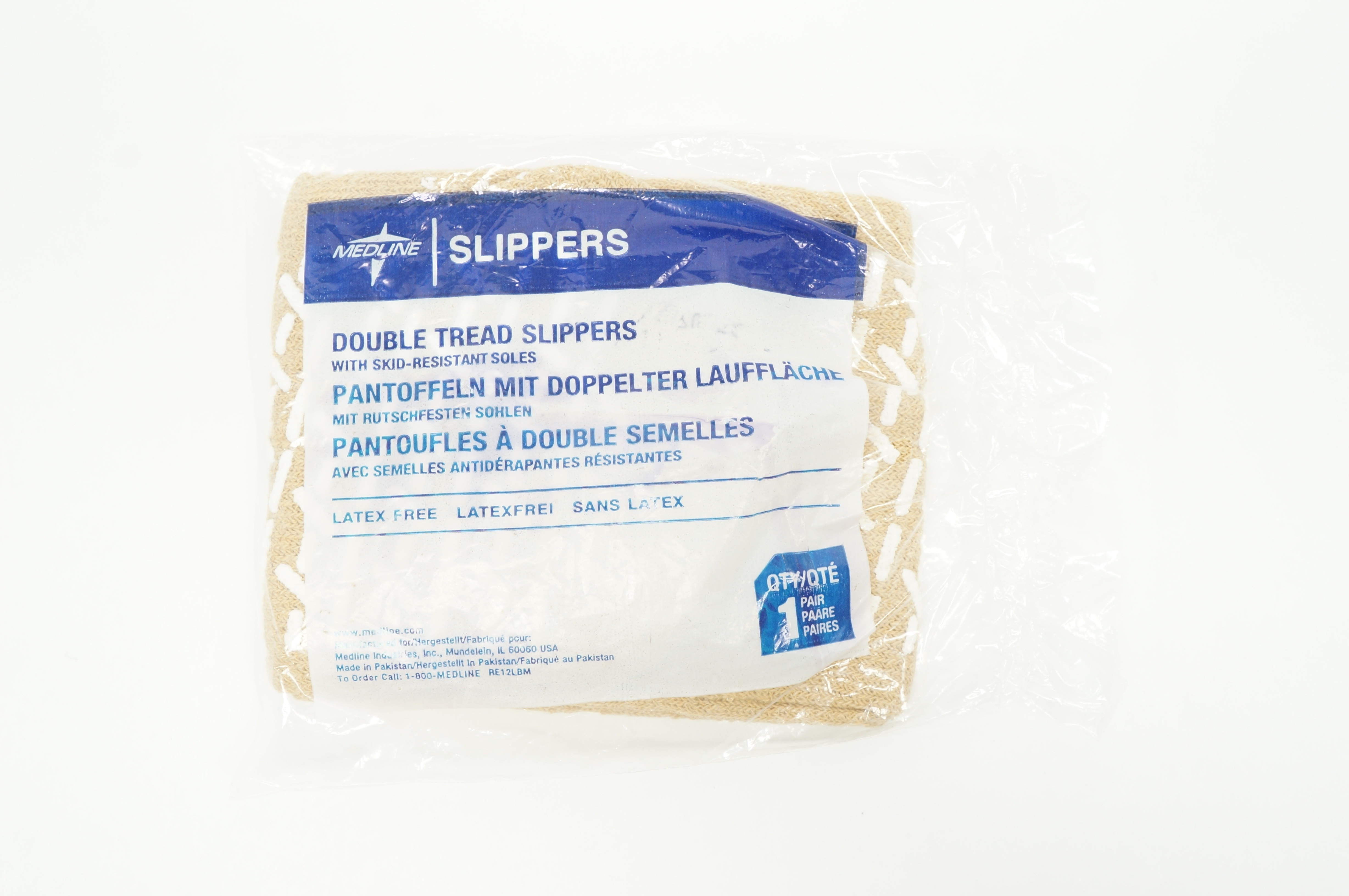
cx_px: 674
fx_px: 1291
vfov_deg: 38.3
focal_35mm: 34
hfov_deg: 55.2
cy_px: 448
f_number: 9
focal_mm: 23
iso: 400
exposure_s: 1/15
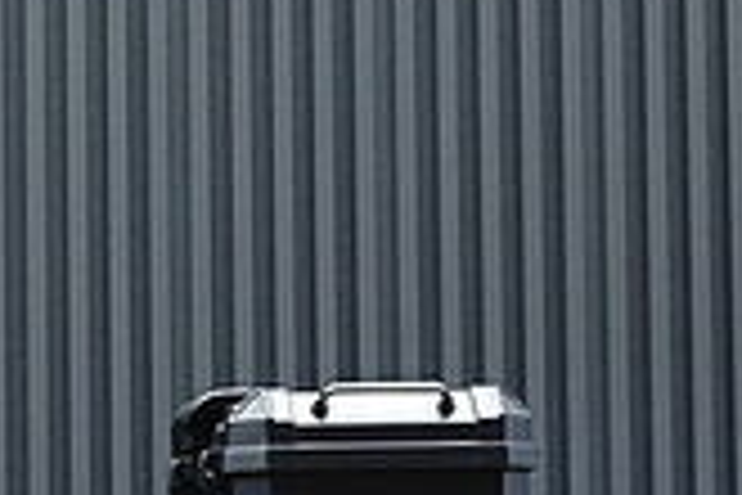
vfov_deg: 9.9
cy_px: 612
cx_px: -681
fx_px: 2824
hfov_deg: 13.2
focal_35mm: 137
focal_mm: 35
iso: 100
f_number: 3.5
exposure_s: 1/160
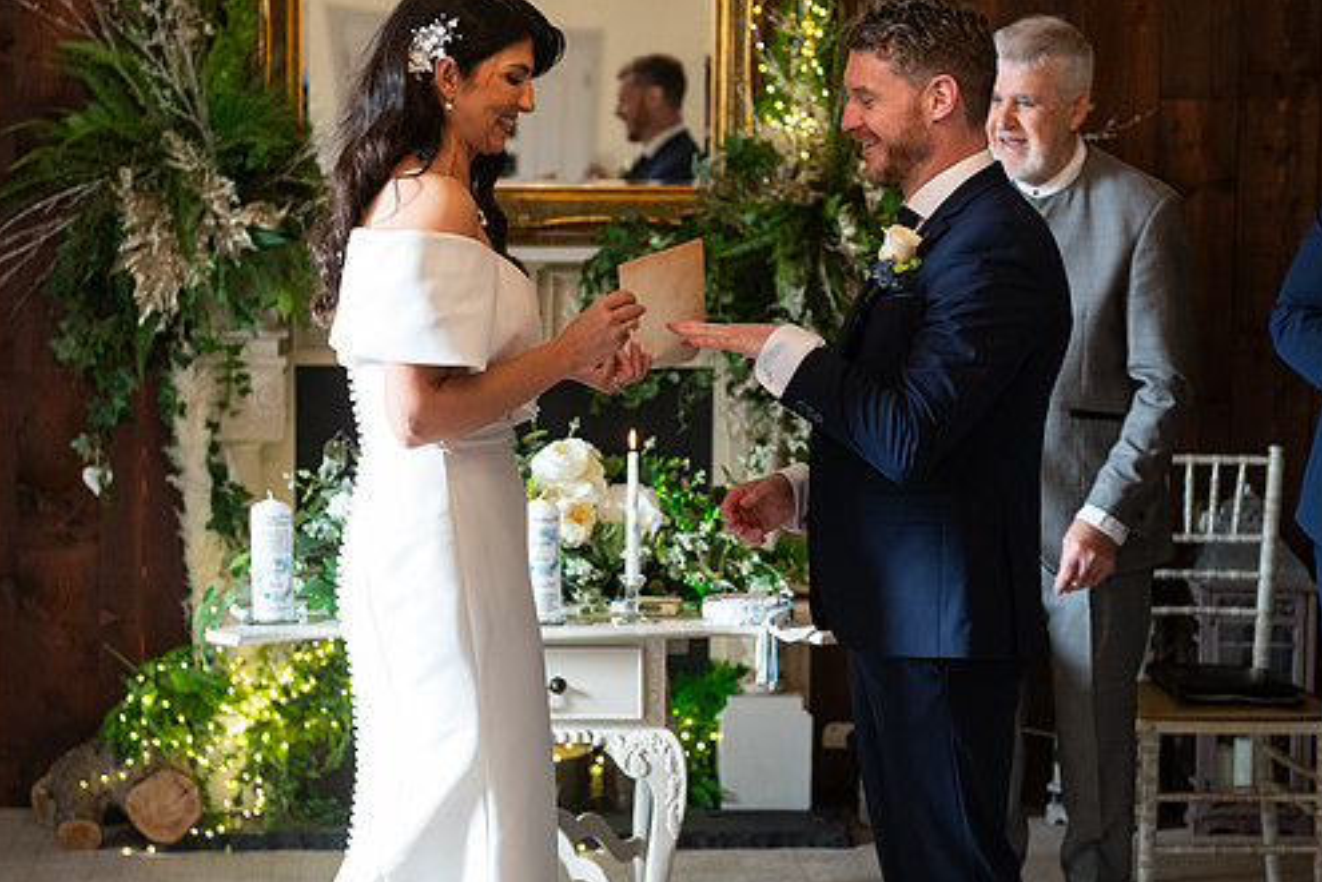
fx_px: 3195
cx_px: 657
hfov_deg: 23.4
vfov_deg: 15.7
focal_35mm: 87
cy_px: 400
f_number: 3.5
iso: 1000
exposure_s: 1/160
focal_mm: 70
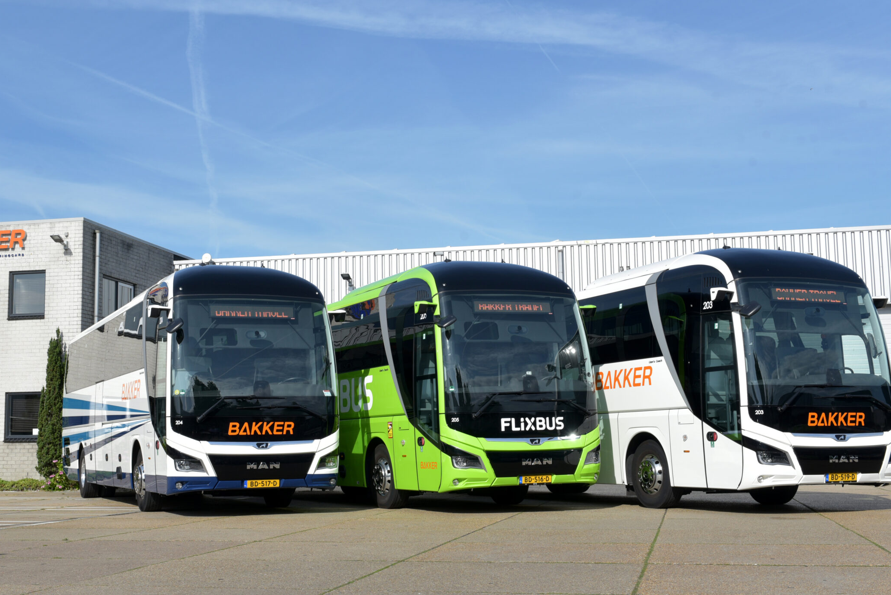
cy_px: 295
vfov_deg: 28.7
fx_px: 1164
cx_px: 394
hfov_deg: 41.8
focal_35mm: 47
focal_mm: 38
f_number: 10
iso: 250
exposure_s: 1/400
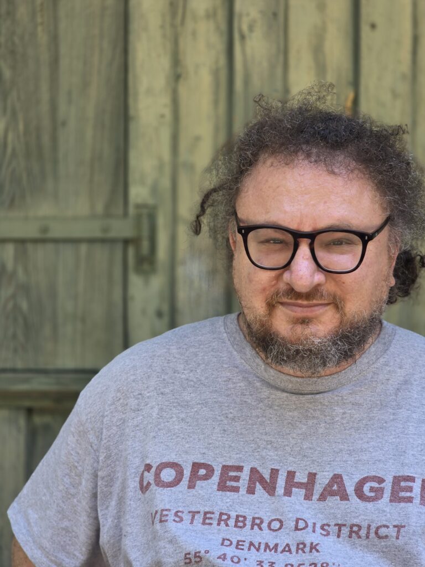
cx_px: 212
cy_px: 284
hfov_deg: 21.3
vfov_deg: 28.2
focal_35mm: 69
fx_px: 1130
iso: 50
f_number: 2.4
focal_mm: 7.9
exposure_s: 1/100
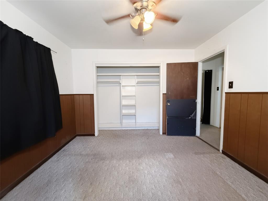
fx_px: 108
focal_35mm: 14
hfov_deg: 102.1
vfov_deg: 85.7
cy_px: 100
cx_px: 134
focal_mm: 2.22
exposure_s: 1/60
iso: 1000
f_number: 2.2
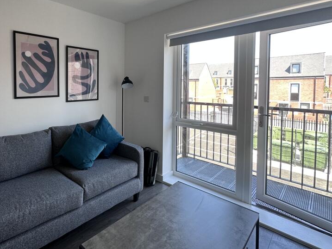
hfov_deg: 78.3
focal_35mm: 20
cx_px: 103
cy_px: 93
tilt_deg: -2.8
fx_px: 192
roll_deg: -0.6
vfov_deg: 65.0
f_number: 2.2
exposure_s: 1/99
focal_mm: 2.22
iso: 64
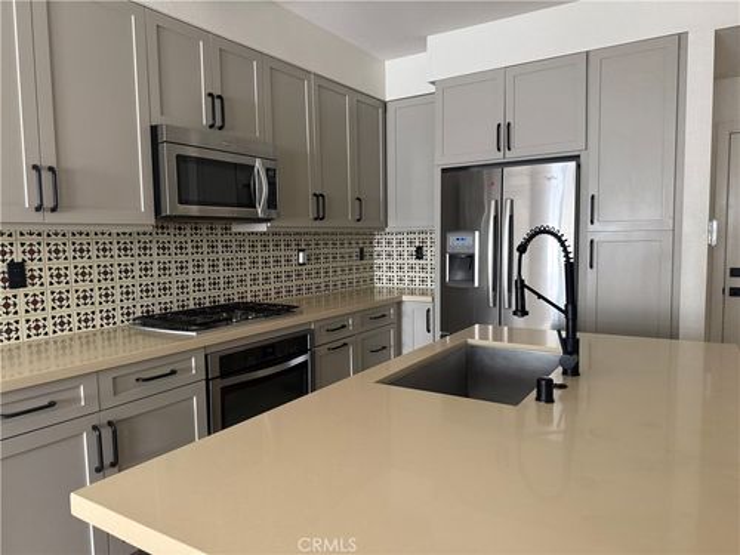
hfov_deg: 71.6
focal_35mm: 24
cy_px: 278
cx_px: 370
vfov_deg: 56.8
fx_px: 513
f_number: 1.78
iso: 250
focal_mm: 6.76
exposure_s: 1/60
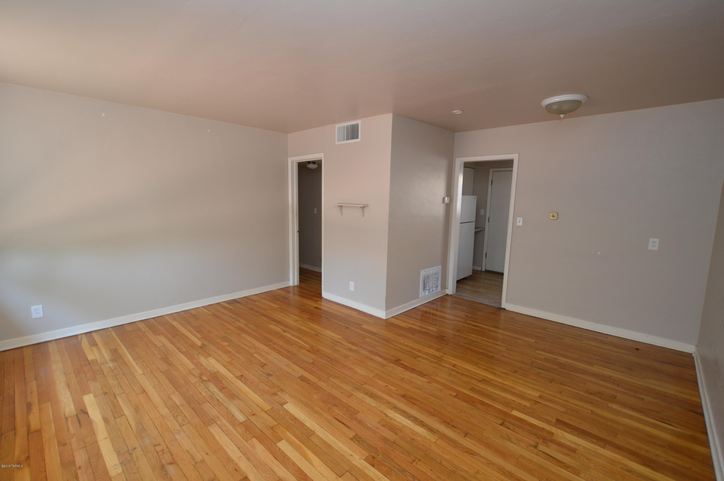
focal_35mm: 15
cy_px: 240
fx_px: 301
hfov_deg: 100.4
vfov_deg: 77.2
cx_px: 362
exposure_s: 1/60
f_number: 3.5
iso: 400
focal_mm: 10
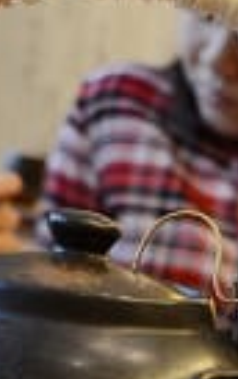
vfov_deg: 12.2
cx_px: 133
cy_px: 432
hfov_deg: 7.8
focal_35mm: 168
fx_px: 1739
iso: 640
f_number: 3.8
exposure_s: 1/15
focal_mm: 27
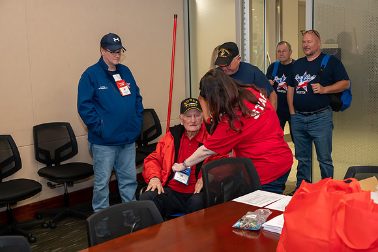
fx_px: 462
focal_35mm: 44
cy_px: 126
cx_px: 189
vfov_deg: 30.5
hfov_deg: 44.5
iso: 8000
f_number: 5.3
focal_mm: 44
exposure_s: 1/160
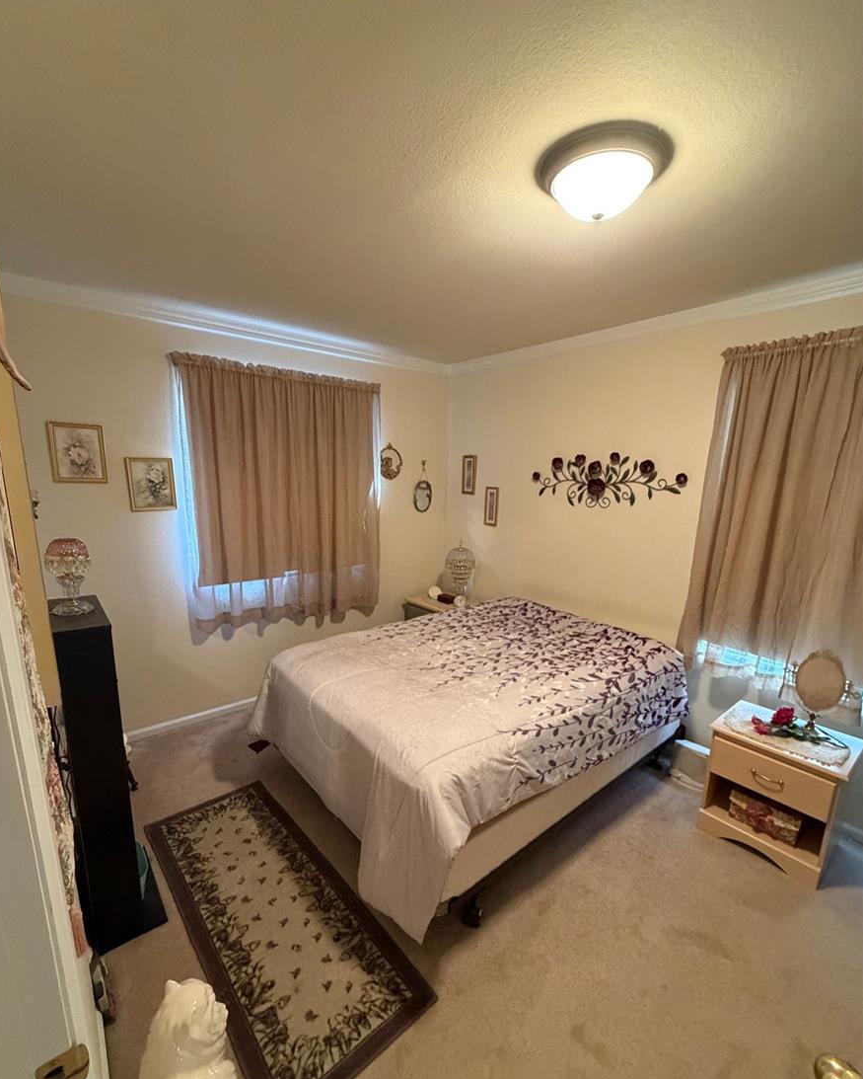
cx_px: 422
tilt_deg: -13.3
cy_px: 584
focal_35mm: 15
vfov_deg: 96.6
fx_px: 479
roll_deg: -1.3
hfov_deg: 84.1
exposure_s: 1/60
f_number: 2.2
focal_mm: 2.22
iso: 640
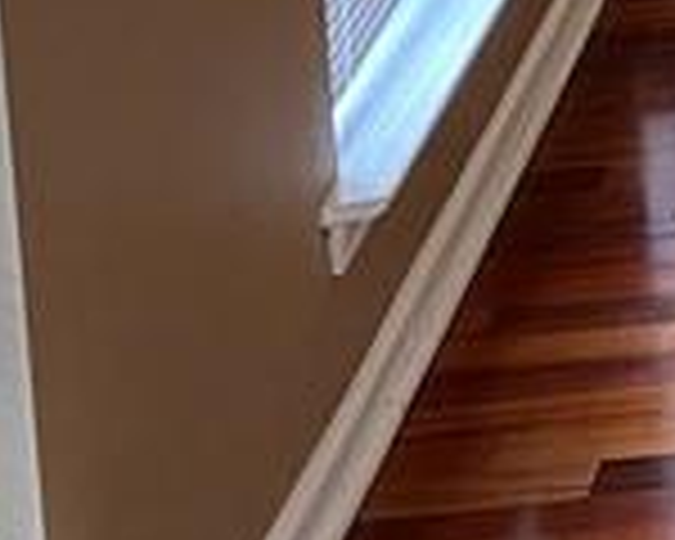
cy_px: -662
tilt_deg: -8.2
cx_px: 2066
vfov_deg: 8.3
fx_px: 3456
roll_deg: -1.1
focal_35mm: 173
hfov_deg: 8.9
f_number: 1.8
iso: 250
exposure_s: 1/60
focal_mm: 4.25
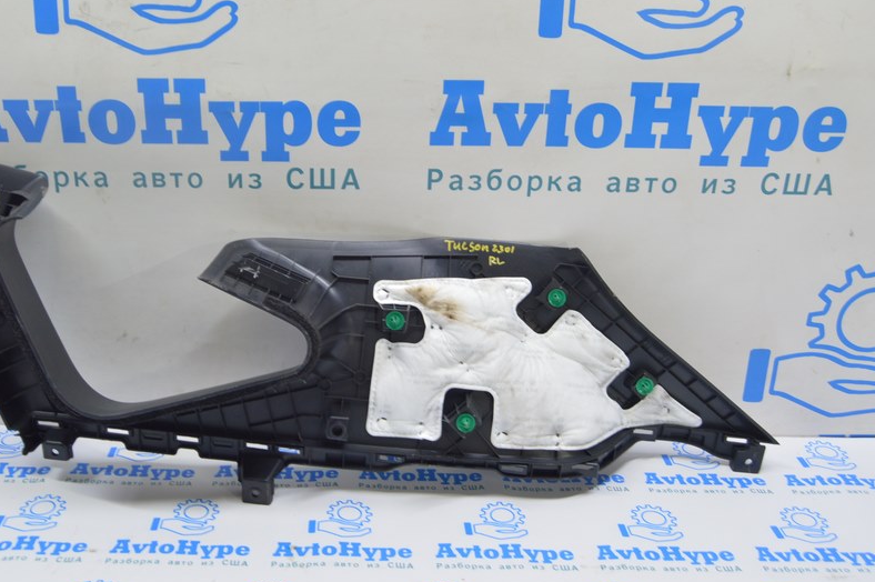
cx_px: 351
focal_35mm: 39
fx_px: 947
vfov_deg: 34.0
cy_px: 228
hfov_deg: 49.3
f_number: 5.6
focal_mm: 20
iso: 400
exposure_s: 1/20
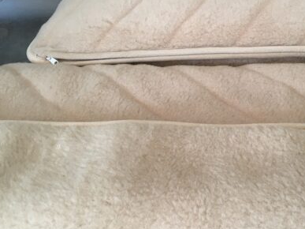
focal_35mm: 45
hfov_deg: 41.4
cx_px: 211
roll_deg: +0.5
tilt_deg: -42.4
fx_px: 396
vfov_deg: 32.1
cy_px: 125
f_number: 2.2
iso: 80
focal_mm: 4.15
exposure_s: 1/33
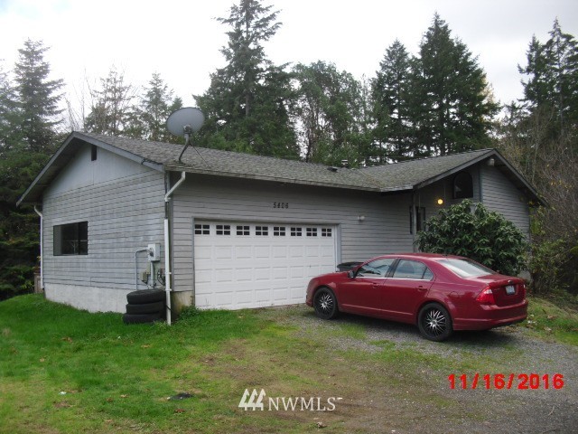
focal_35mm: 36
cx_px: 289
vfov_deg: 39.7
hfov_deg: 51.4
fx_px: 601
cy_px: 217
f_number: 3.1
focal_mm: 6.3
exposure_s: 1/200
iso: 100
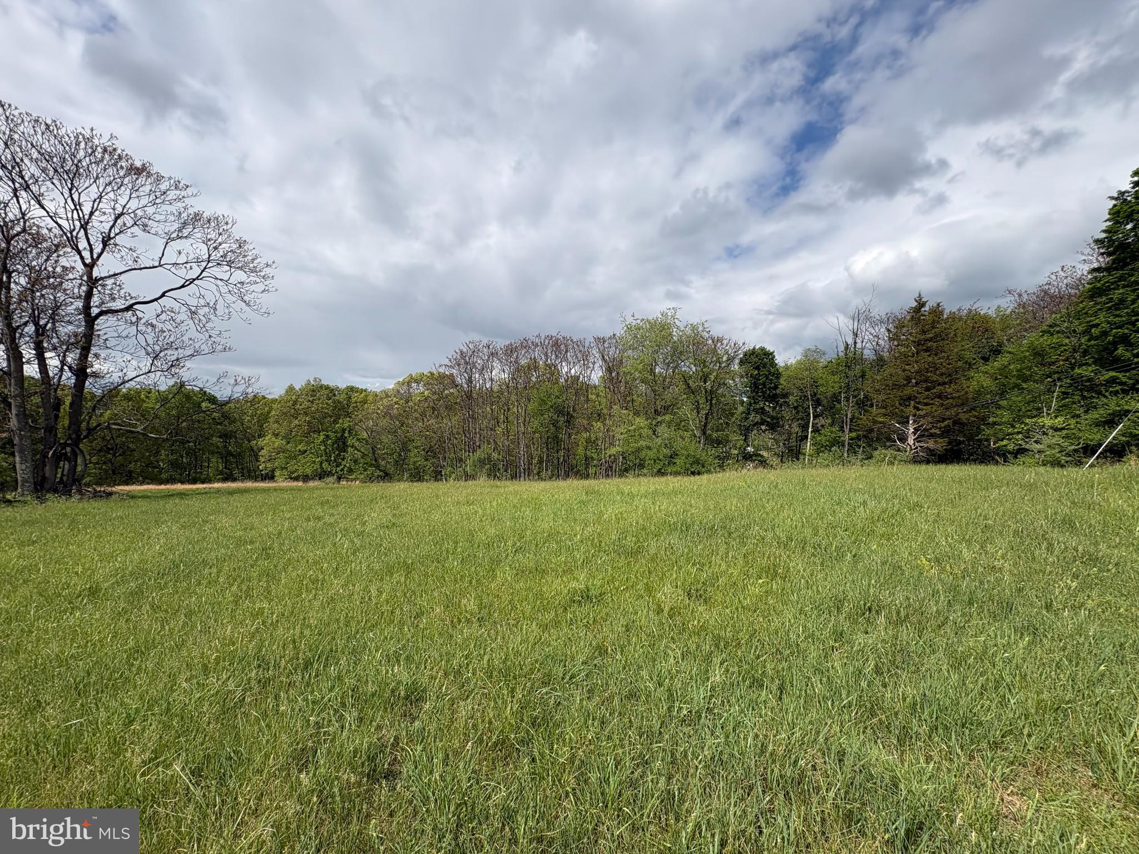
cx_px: 570
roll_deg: -1.8
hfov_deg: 102.1
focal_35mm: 14
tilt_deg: -1.5
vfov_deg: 85.7
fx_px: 461
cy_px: 427
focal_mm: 2.22
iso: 50
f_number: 2.2
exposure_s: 1/2874
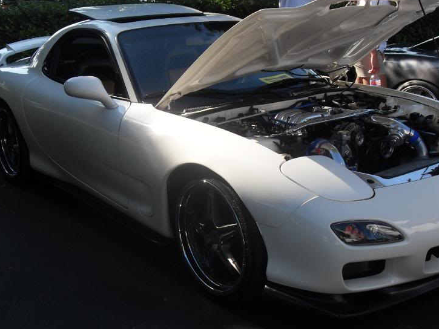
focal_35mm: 48
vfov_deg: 30.3
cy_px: 175
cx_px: 243
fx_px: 609
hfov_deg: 39.6
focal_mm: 6.3
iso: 80
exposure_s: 1/125
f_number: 7
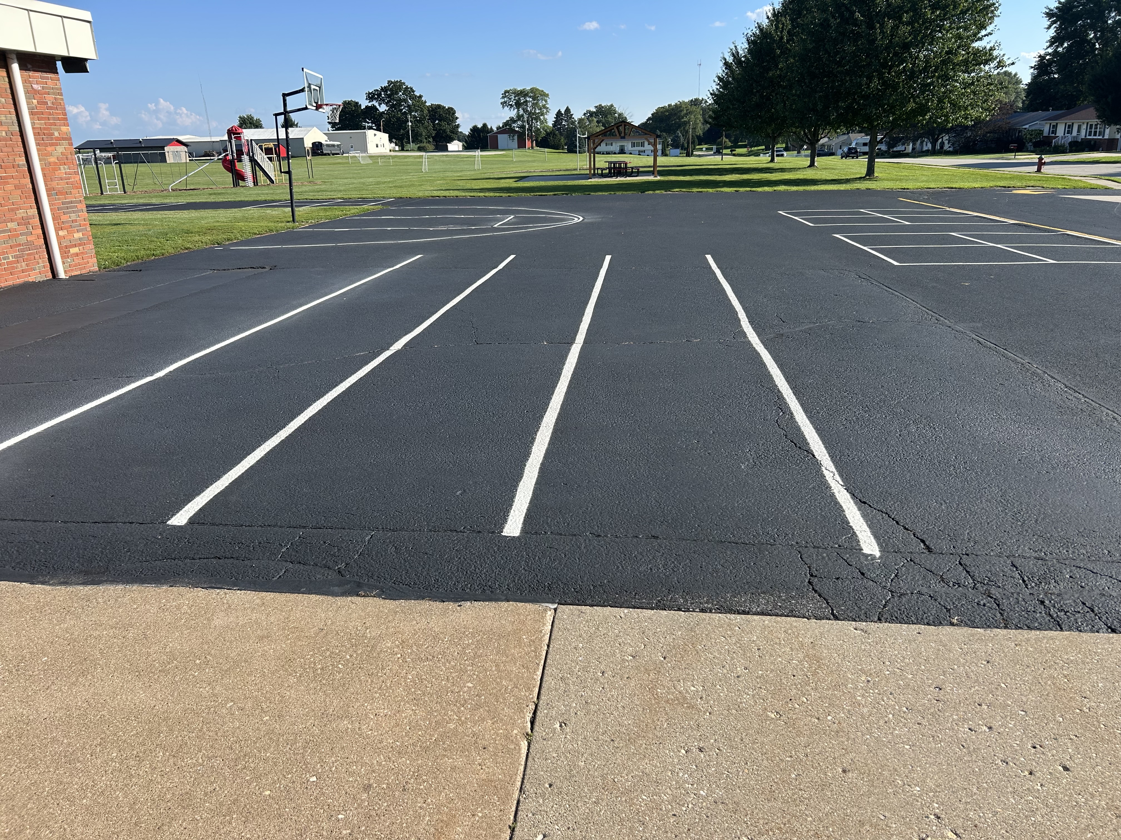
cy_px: 420
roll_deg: +1.5
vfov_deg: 53.1
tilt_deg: -15.6
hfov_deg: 67.3
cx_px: 560
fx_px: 842
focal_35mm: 26
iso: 50
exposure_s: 1/2632
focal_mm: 5.7
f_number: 1.5
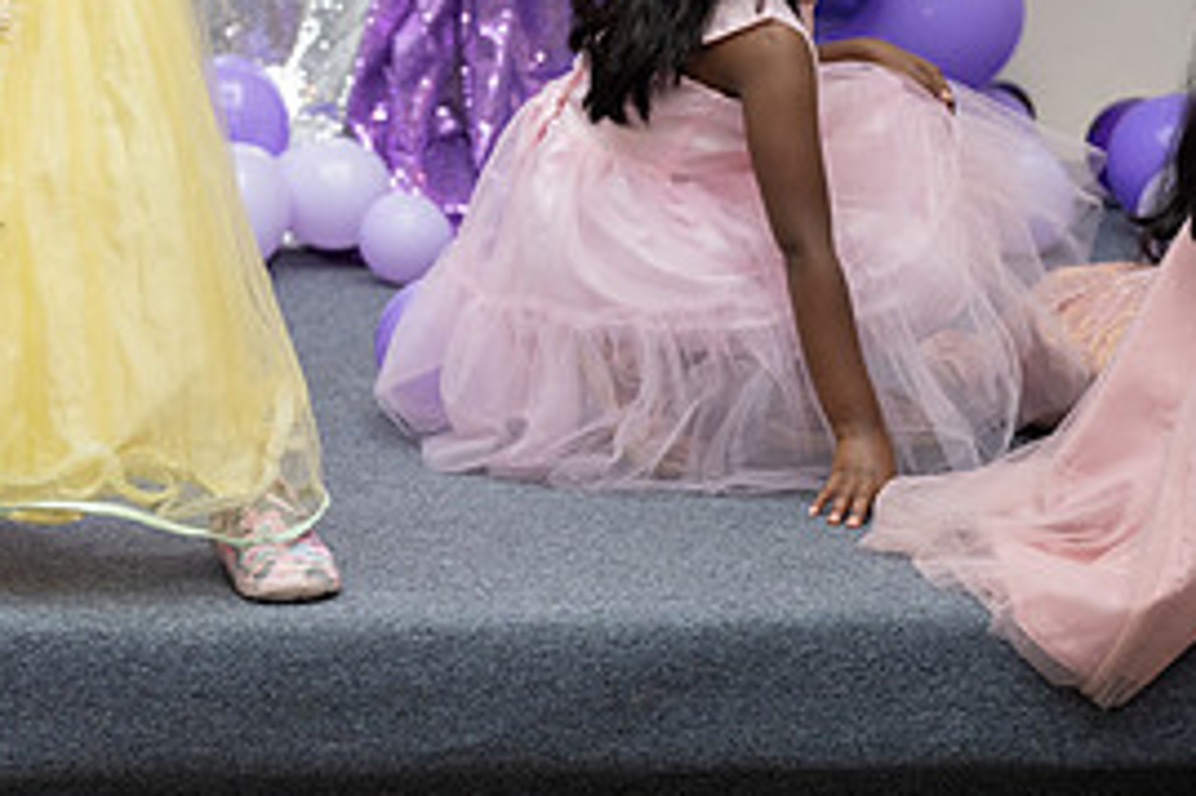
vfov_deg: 8.7
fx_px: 5212
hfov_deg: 12.9
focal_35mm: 157
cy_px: -20
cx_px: -49
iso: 800
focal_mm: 72
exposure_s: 1/160
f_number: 3.2
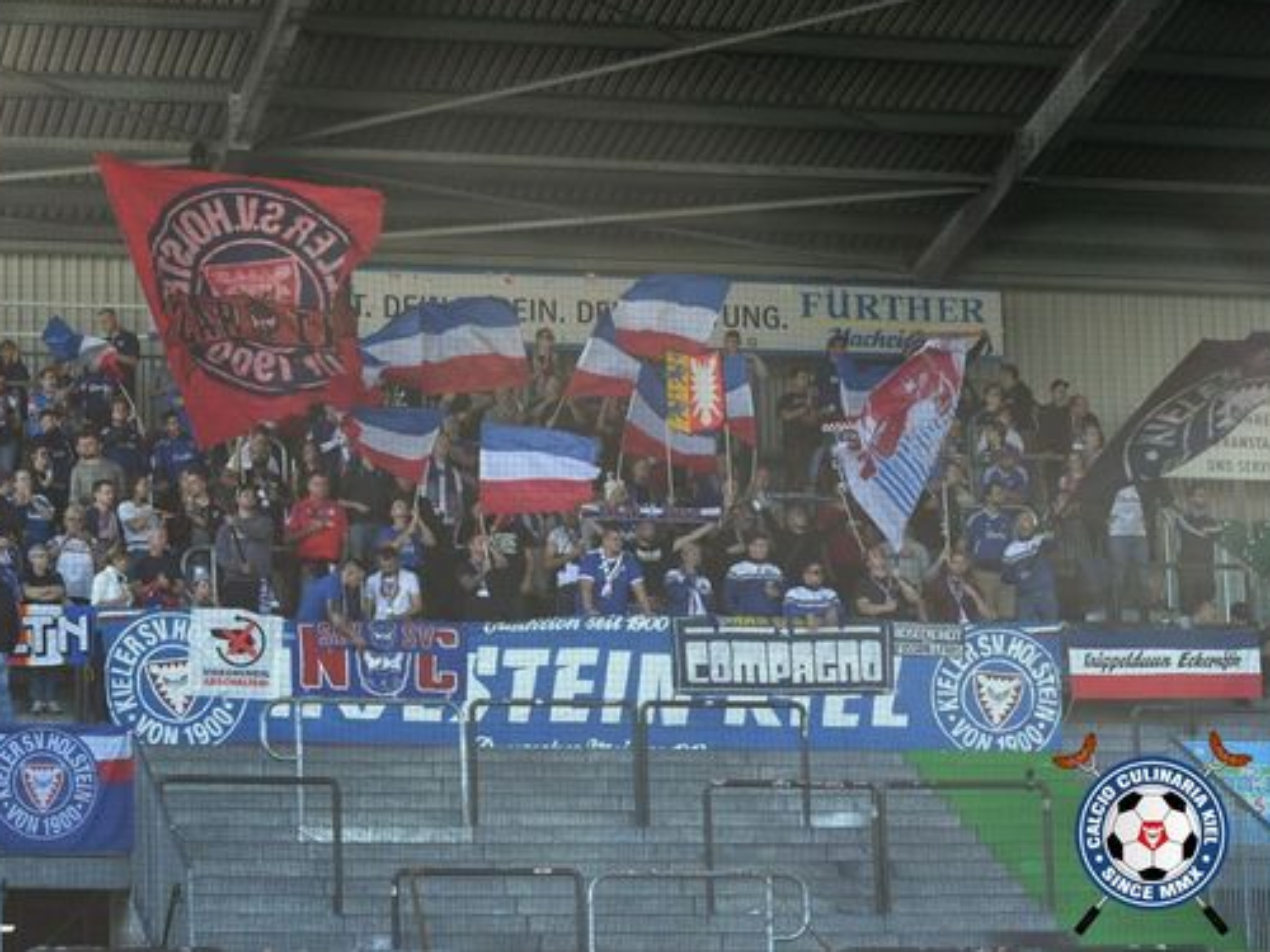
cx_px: 566
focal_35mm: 115
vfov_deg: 12.9
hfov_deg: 17.1
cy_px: 472
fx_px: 4219
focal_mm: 70
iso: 1250
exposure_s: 1/800
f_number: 10
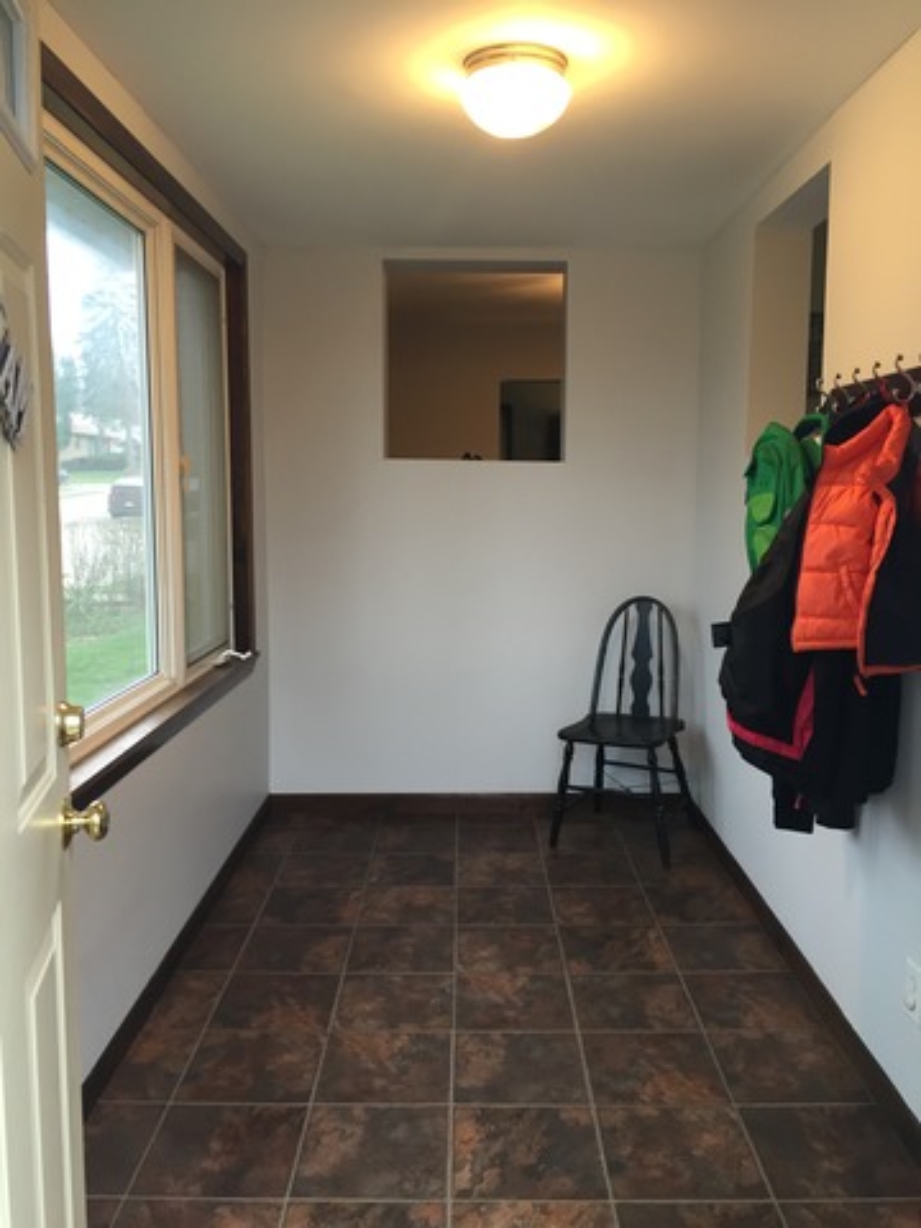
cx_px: 460
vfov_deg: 61.7
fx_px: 1029
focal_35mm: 29
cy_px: 614
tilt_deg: -6.7
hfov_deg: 48.2
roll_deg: +0.0
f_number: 2.2
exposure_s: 1/30
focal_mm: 4.15
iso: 64
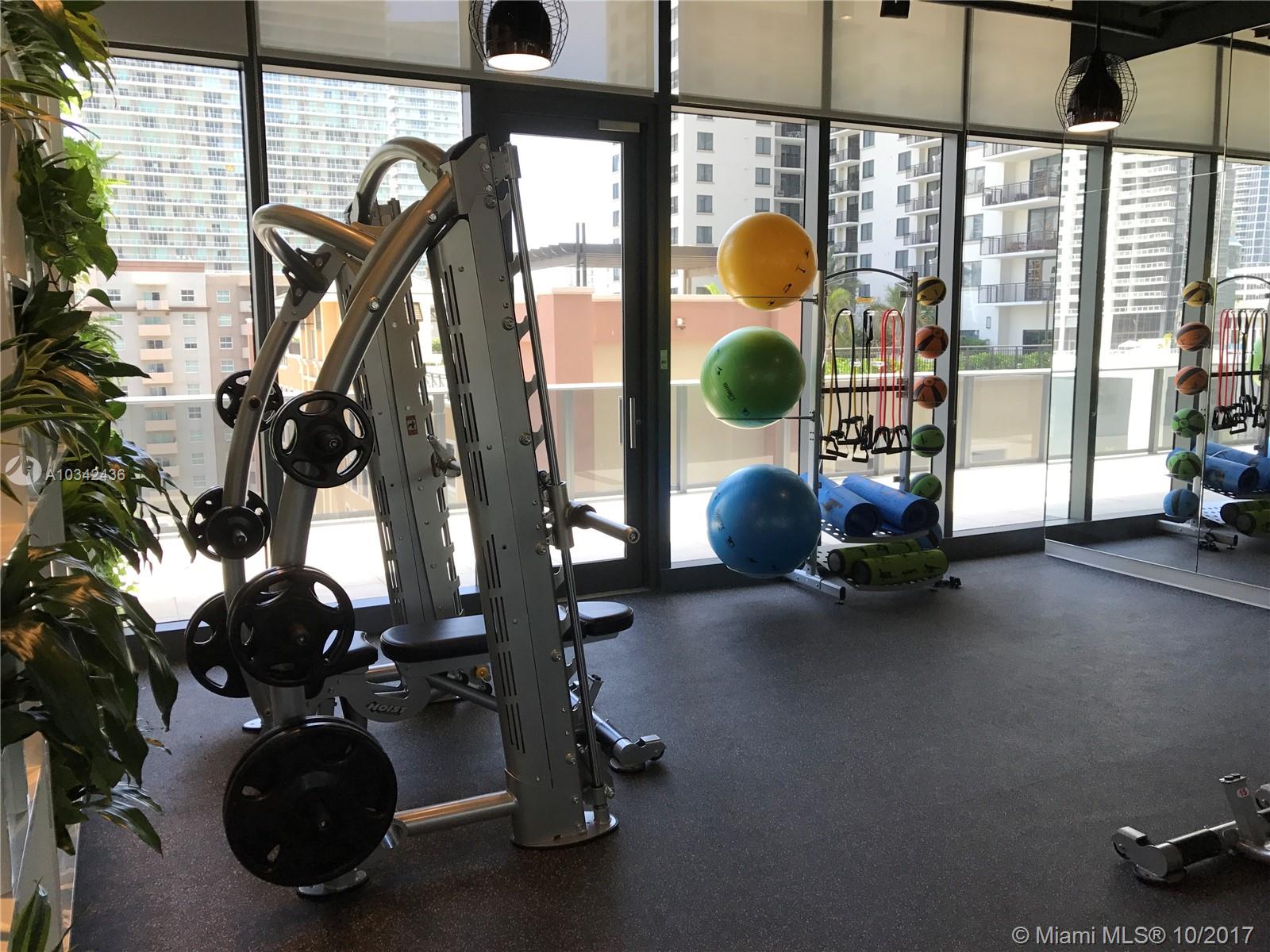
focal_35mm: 28
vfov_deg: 49.7
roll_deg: +0.7
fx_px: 1027
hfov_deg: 63.4
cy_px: 476
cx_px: 635
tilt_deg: -9.3
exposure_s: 1/120
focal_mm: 3.99
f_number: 1.8
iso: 32
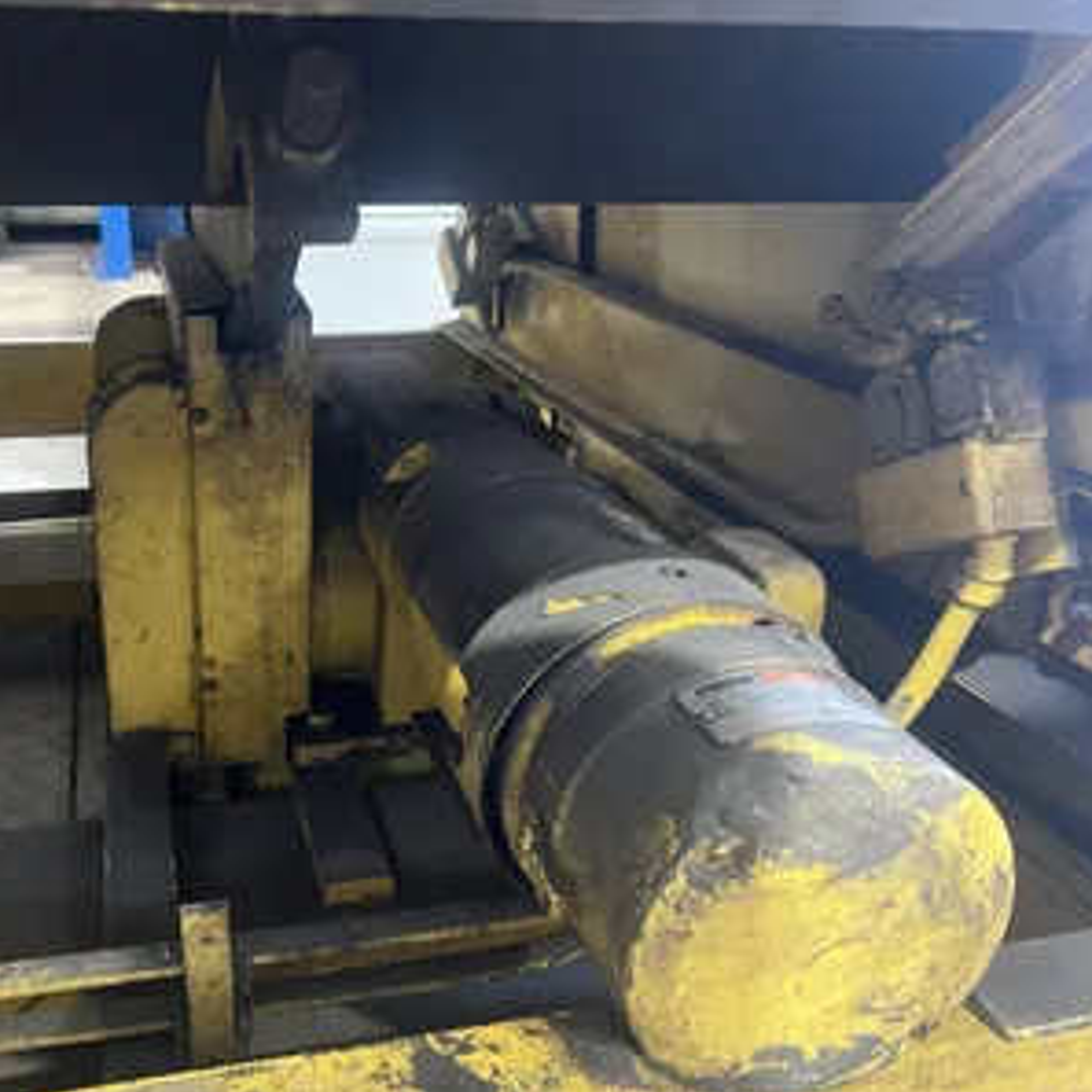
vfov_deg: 52.5
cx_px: 371
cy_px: 548
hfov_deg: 51.6
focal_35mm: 31
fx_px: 1106
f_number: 1.5
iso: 500
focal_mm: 5.7
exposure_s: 1/40
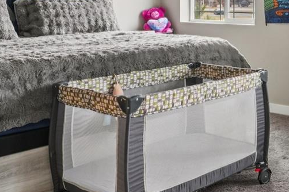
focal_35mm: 53
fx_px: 422
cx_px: 352
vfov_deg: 24.5
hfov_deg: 31.3
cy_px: 1
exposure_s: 1/20
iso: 400
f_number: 9.5
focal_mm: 11
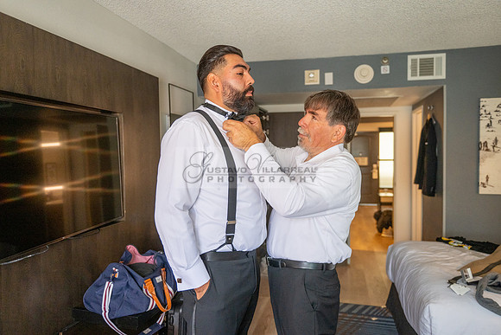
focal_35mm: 27
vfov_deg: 48.0
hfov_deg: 67.4
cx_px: 250
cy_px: 168
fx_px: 376
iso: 1250
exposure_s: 1/200
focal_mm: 27
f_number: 3.2
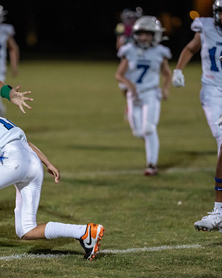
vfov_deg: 9.3
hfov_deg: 7.5
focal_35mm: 207
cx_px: 60
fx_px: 1701
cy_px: 146
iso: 4000
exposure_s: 1/1000
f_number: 1.8
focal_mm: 135
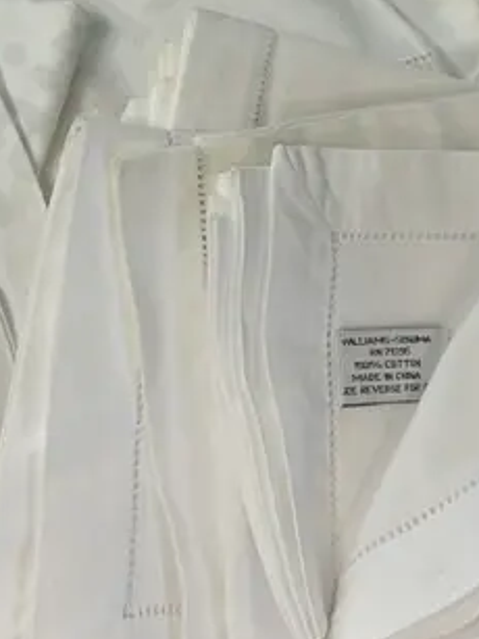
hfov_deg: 18.3
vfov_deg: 23.4
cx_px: 131
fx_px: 1477
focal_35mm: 80
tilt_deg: -58.1
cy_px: -4
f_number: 1.78
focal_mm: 6.86
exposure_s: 1/100
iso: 80
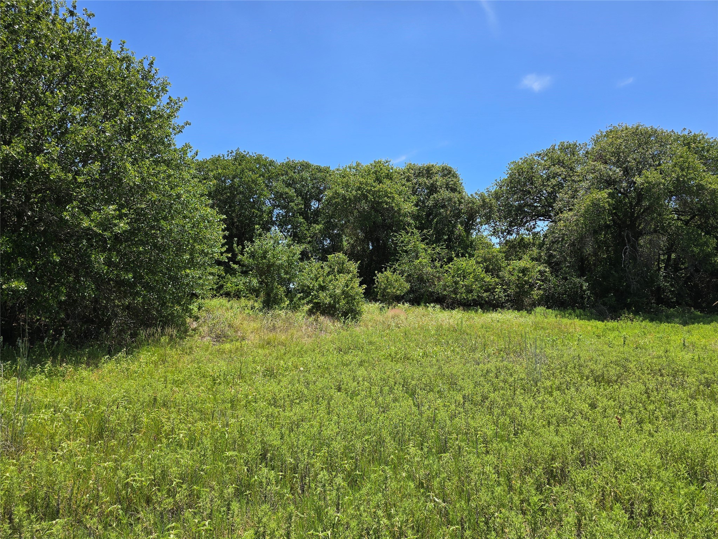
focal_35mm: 23
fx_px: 477
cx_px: 359
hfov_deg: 73.9
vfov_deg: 58.9
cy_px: 270
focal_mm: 6.3
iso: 12
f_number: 1.7
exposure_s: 1/609
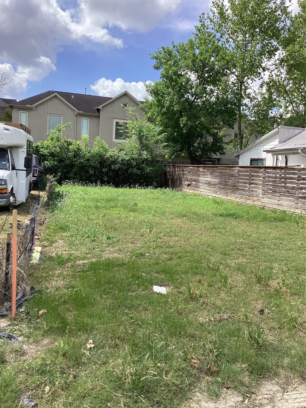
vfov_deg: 58.4
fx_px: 365
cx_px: 153
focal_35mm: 31
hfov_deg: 45.4
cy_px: 204
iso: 25
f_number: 2.4
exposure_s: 1/783
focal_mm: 3.3
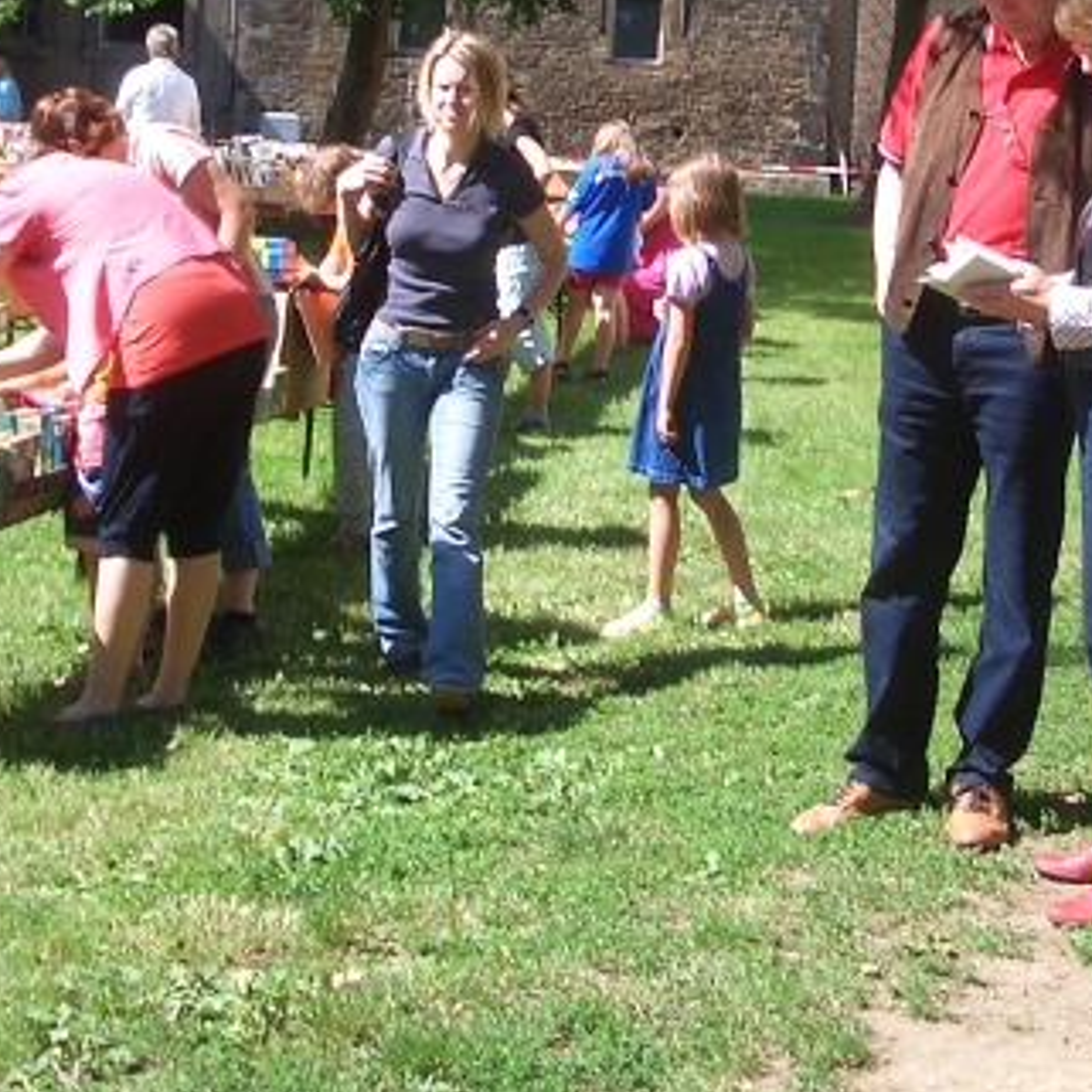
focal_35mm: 77
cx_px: 653
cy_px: 173
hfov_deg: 22.4
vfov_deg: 22.1
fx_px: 2748
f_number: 4.3
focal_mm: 5.8
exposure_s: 1/200
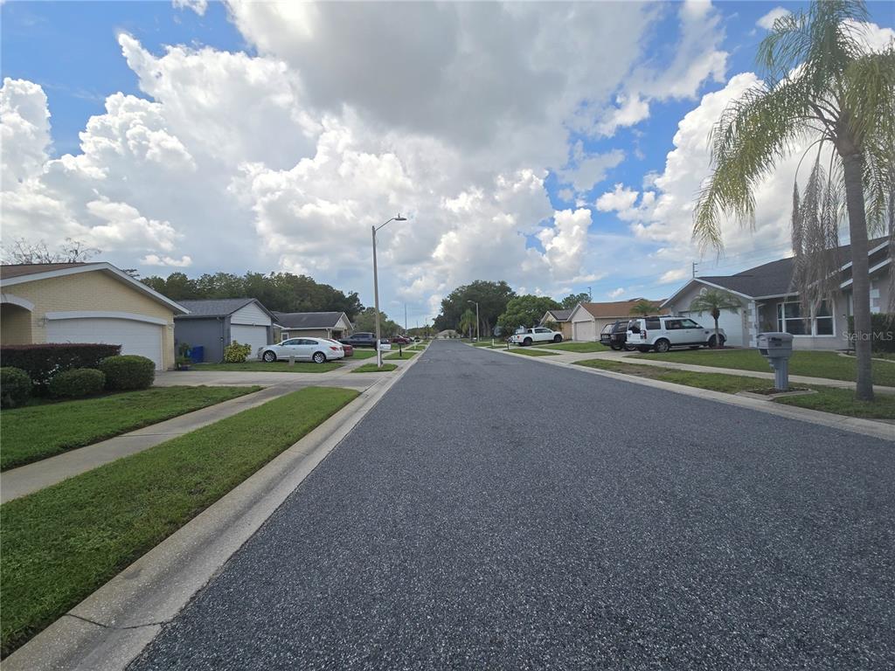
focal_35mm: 13
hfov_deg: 106.2
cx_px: 448
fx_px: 336
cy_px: 336
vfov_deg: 89.9
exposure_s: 1/2277
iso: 50
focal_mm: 2.2
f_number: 2.2
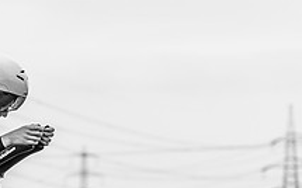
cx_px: 4
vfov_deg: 5.4
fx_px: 2007
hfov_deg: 8.6
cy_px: 151
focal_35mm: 244
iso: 800
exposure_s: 1/1000
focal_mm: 87
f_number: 3.2
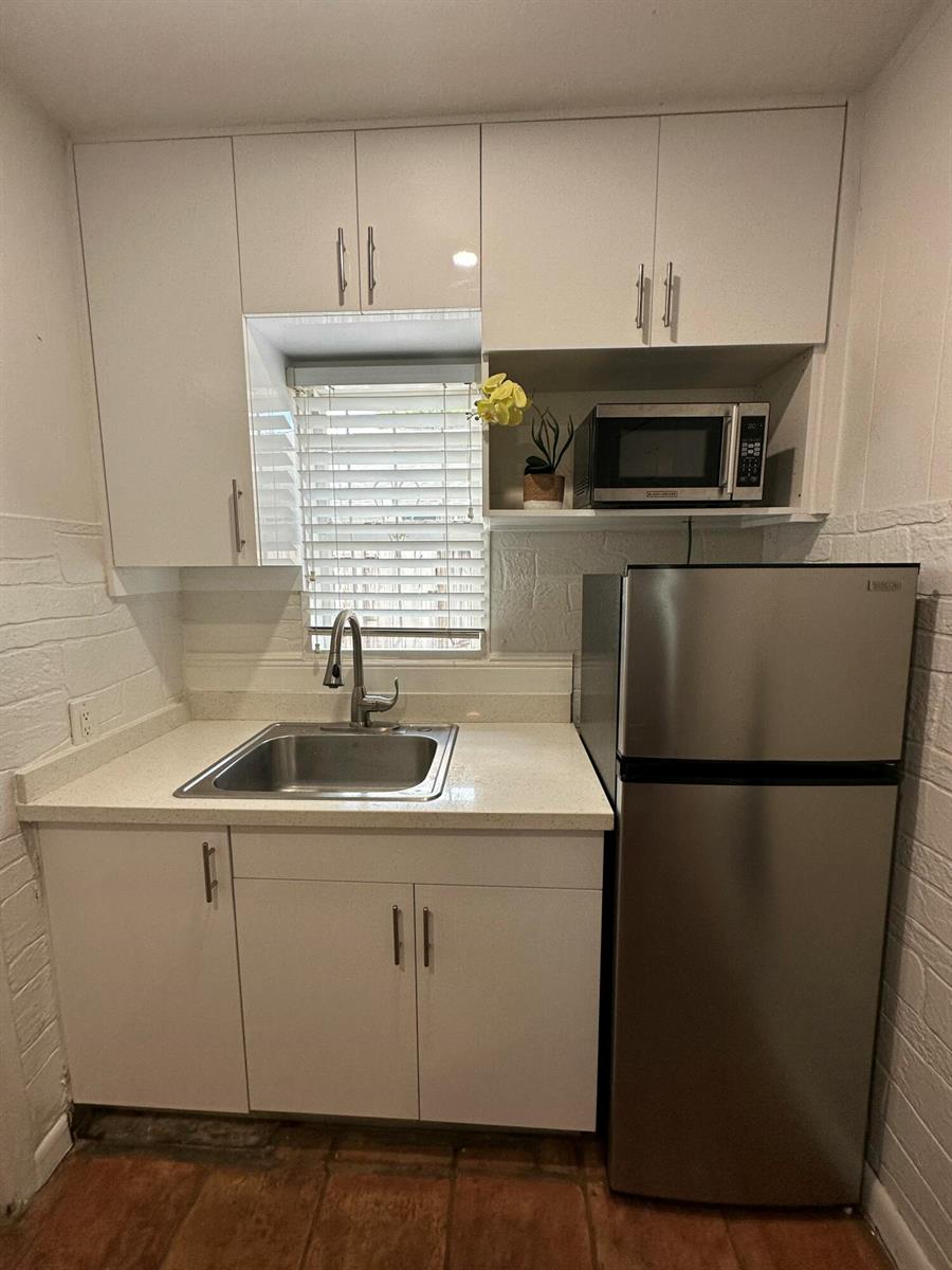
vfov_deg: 102.1
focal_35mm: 14
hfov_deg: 85.7
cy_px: 635
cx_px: 476
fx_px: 513
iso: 125
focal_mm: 2.22
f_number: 2.2
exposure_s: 1/120
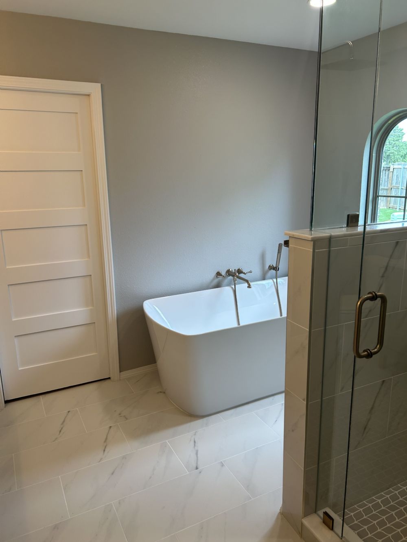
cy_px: 271
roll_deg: +0.4
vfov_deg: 67.3
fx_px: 408
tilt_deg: -14.1
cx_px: 204
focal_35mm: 26
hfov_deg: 53.1
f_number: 1.5
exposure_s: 1/120
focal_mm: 5.7
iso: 50
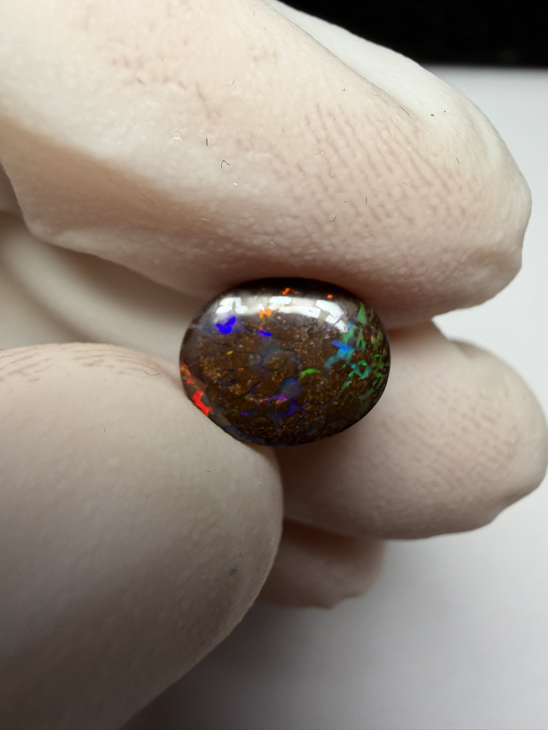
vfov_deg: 67.3
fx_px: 549
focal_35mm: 26
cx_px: 274
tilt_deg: -66.6
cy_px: 365
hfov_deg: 53.1
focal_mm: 2.22
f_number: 2.2
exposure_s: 1/100
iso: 50
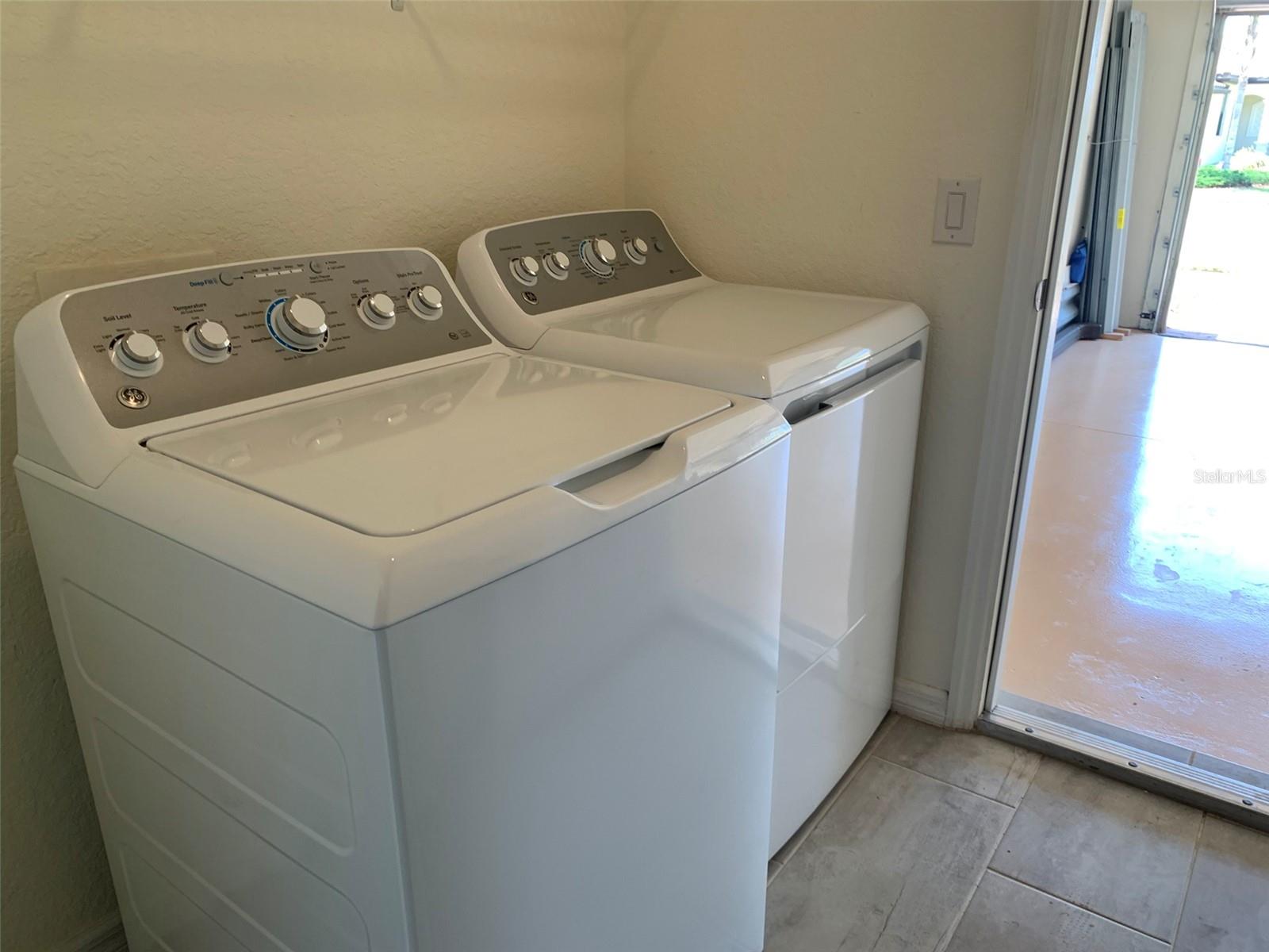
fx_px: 953
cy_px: 476
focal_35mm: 26
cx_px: 634
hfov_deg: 67.3
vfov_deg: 53.1
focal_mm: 4.25
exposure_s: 1/120
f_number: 1.8
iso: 50
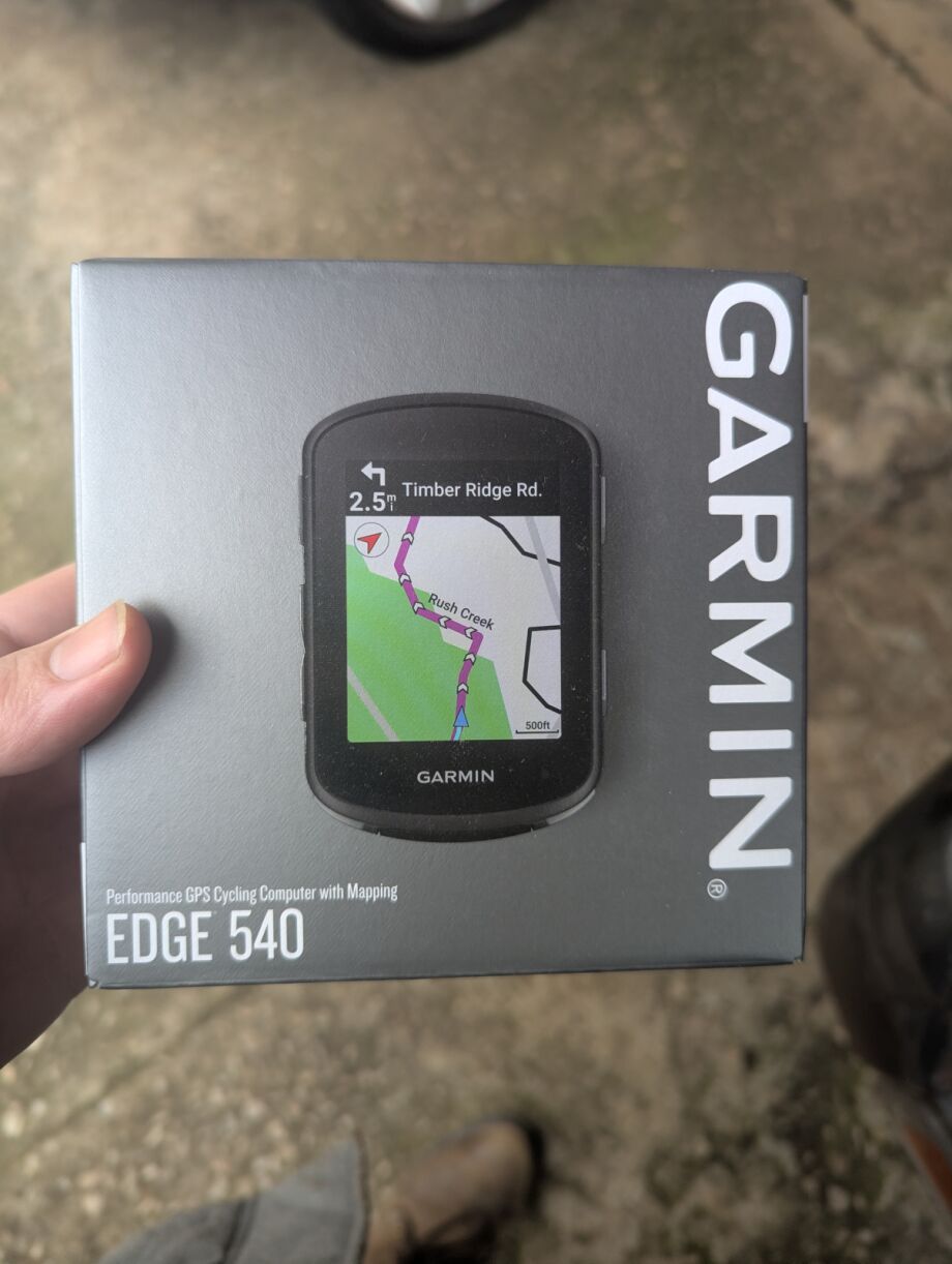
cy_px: 632
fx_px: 878
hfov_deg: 56.9
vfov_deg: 71.5
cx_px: 476
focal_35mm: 24
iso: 49
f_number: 1.85
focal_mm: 6.81
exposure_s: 1/168
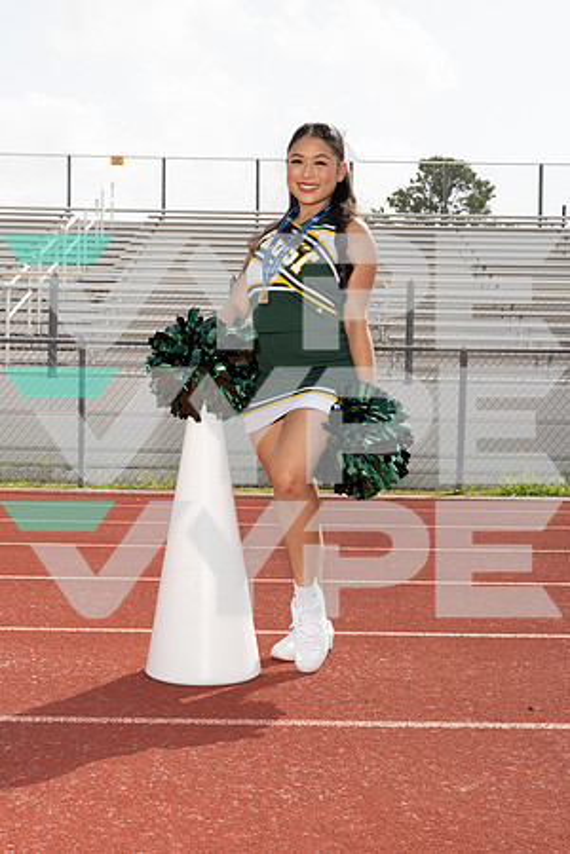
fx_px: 1187
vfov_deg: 39.6
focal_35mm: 50
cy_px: 427
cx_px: 285
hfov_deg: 27.0
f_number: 11
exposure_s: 1/250
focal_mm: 50
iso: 200
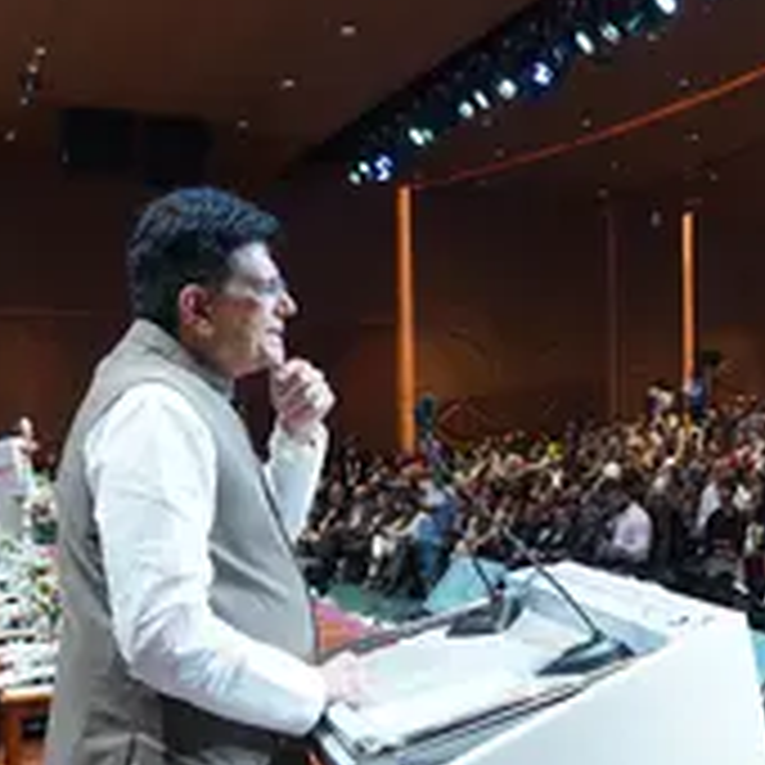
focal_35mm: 48
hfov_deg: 33.1
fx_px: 1200
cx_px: 720
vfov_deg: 35.2
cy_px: 457
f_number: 5
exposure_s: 1/125
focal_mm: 24
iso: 3200
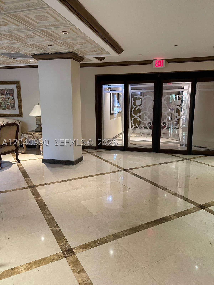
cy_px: 142
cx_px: 107
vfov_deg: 67.3
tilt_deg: -9.6
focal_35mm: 26
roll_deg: +0.1
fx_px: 214
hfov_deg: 53.1
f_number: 1.6
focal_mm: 4.2
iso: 400
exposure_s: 1/60
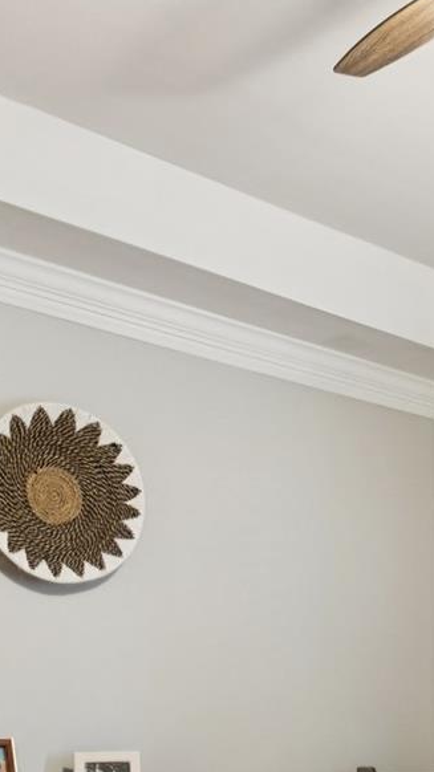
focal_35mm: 60
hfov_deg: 18.7
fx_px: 1231
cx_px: 547
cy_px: 746
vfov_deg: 32.4
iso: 100
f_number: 13
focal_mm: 16.3
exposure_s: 1.6
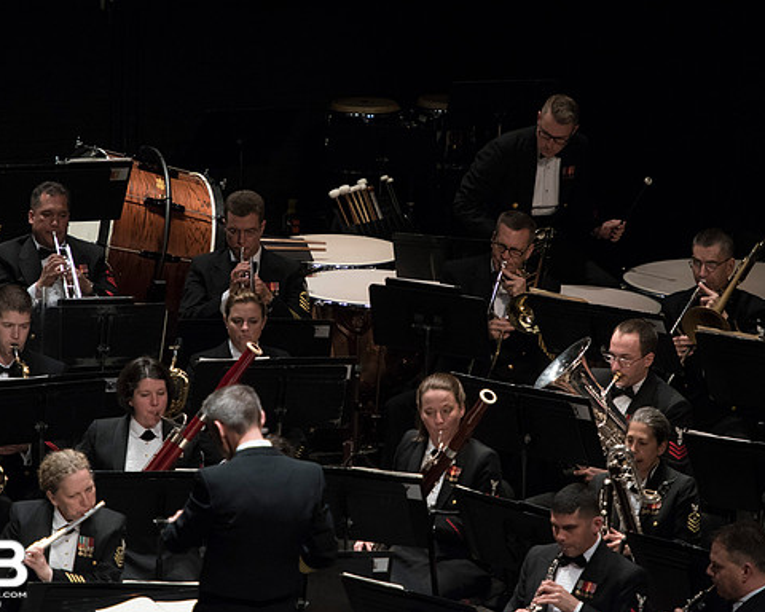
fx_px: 7449
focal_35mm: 329
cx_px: 367
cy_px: 307
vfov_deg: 4.7
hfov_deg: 5.9
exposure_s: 1/500
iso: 4000
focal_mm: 290
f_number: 5.6
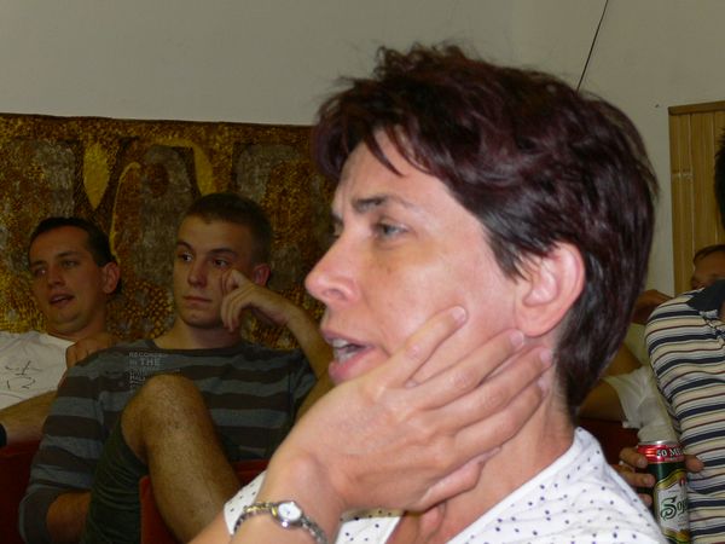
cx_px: 362
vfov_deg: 14.9
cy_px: 272
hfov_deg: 19.8
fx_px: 2073
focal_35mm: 99
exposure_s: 1/30
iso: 100
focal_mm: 14
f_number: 3.2
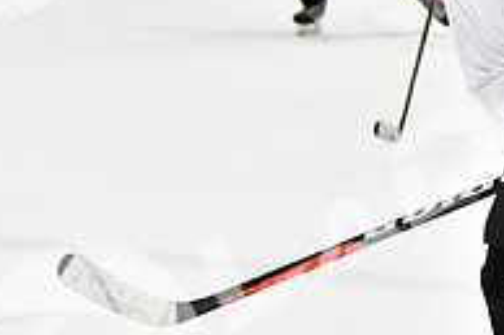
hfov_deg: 2.3
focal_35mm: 898
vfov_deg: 1.5
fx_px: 12561
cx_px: 548
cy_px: 92
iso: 6400
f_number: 3.2
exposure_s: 1/1250
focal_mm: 200
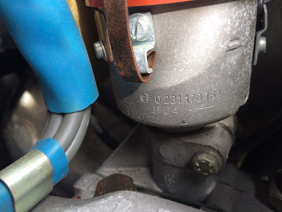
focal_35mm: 29
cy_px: 106
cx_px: 141
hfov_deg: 61.7
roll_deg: -22.4
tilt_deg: -38.9
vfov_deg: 48.2
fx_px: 236
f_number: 2.2
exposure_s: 1/40
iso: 40
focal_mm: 4.15
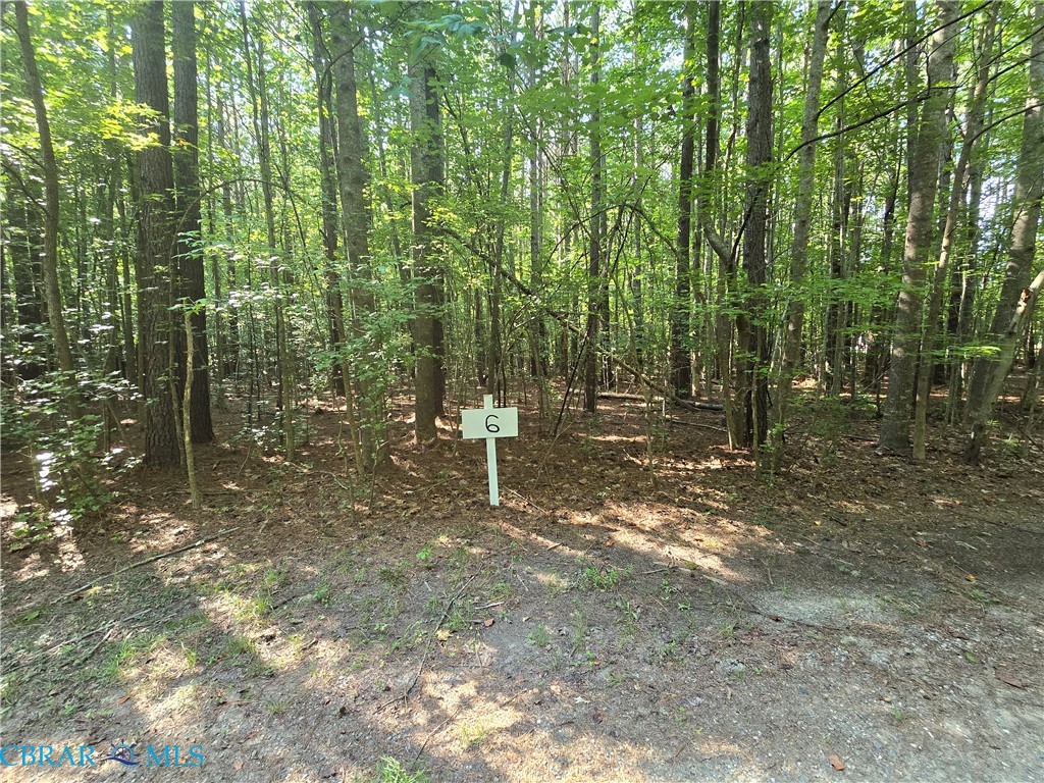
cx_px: 522
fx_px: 392
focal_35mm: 13
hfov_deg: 106.2
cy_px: 392
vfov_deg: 89.9
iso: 250
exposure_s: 1/100
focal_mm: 2.2
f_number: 2.2
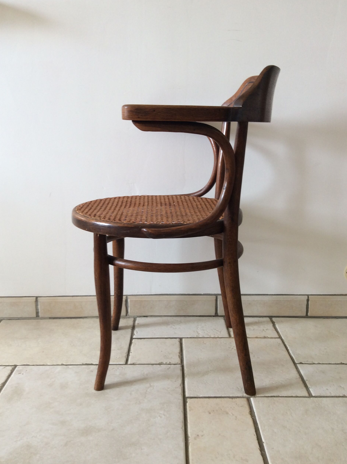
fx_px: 442
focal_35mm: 33
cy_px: 235
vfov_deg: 55.4
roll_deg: +1.4
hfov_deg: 42.8
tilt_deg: -14.6
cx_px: 169
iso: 32
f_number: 2.4
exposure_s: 1/25
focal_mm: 3.3
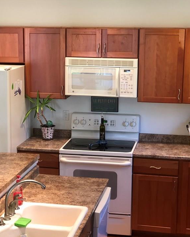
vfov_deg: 24.1
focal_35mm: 79
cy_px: 123
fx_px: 555
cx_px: 72
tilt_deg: -12.9
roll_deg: -0.6
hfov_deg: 19.4
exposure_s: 1/60
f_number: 2.8
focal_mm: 6.6
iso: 250
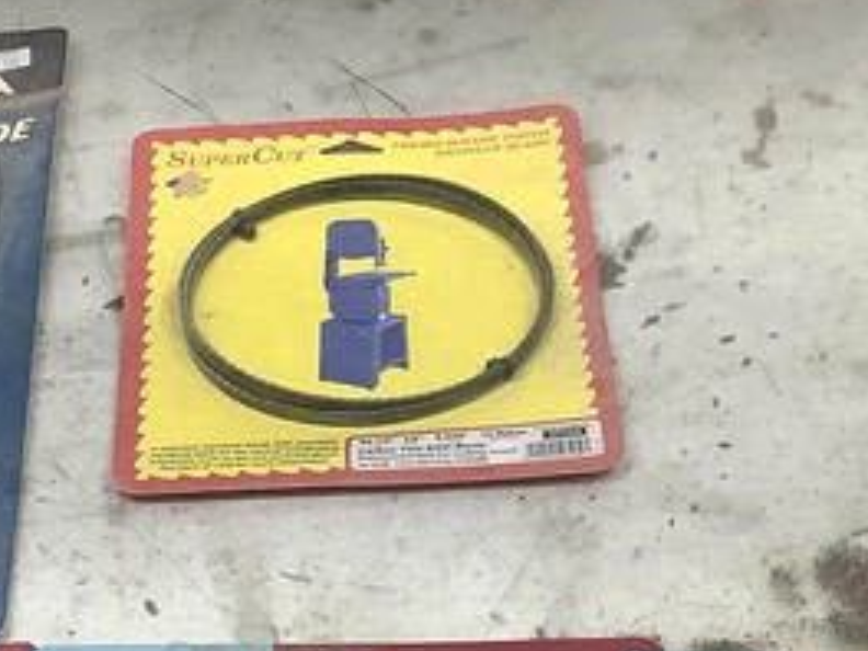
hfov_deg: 22.1
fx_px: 2207
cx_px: 263
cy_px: 880
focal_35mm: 88
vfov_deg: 15.8
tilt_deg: -52.3
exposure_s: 1/100
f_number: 2.4
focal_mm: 3.3
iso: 64
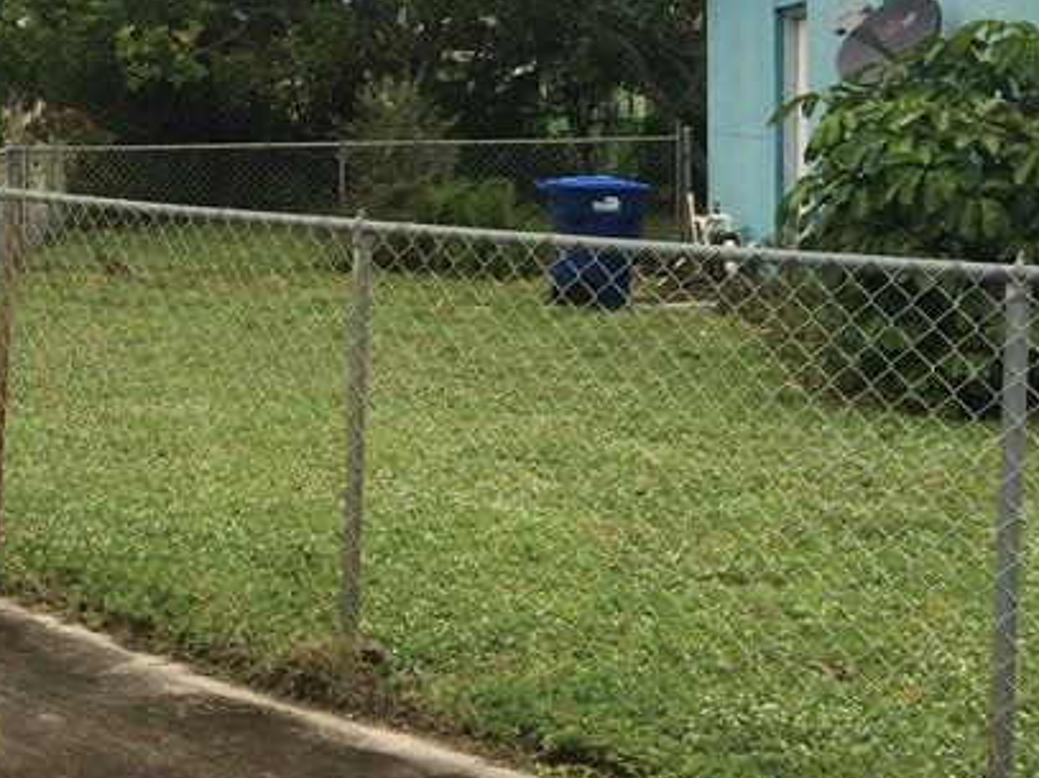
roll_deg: +0.7
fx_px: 2190
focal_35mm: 73
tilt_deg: -0.2
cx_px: 5
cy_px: 102
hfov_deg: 25.4
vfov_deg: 19.8
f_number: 2.2
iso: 40
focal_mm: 4.15
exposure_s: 1/1325
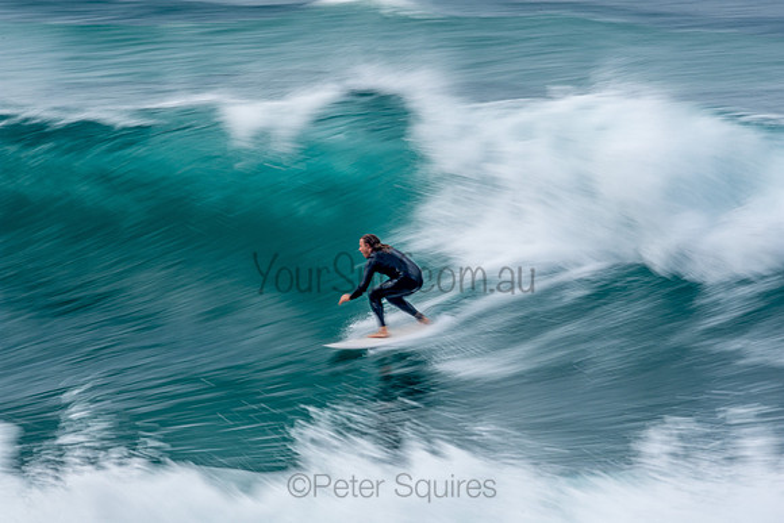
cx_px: 392
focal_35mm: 720
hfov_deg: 2.9
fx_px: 15683
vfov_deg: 1.9
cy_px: 262
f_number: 22
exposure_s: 1/25
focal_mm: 480
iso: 100
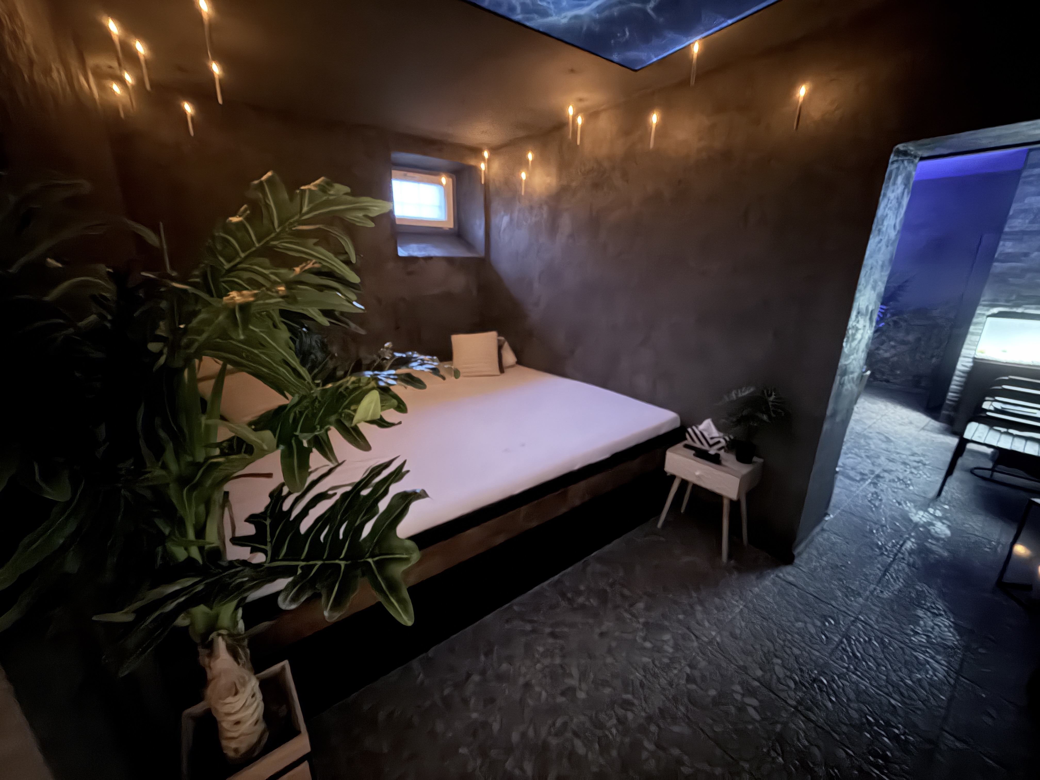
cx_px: 520
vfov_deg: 85.7
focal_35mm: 14
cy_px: 390
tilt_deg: -17.2
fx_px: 421
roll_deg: -0.6
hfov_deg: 102.1
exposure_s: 1/4
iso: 3200
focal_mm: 2.22
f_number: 2.2
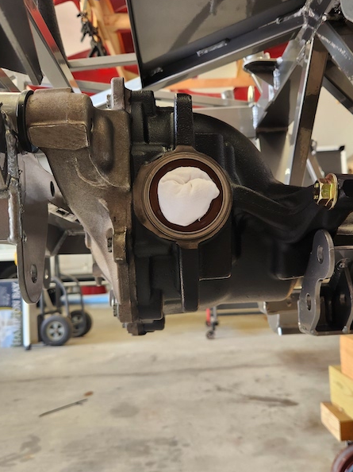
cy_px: 242
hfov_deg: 45.3
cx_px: 204
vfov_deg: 58.4
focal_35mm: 31
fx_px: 422
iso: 100
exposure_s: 1/120
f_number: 1.8
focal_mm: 5.4
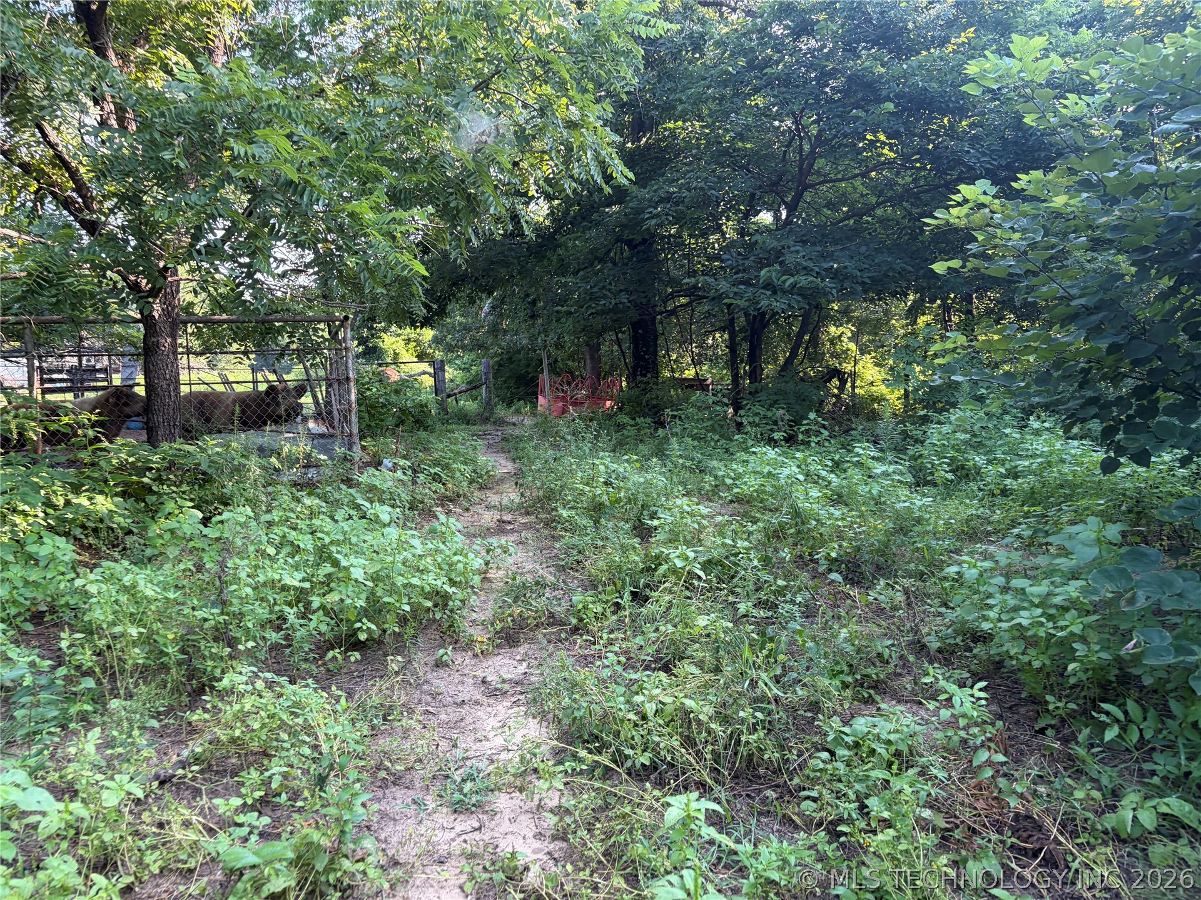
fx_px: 902
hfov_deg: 67.3
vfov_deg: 53.1
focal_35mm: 26
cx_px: 600
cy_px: 450
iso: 64
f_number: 1.6
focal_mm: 5.96
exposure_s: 1/186
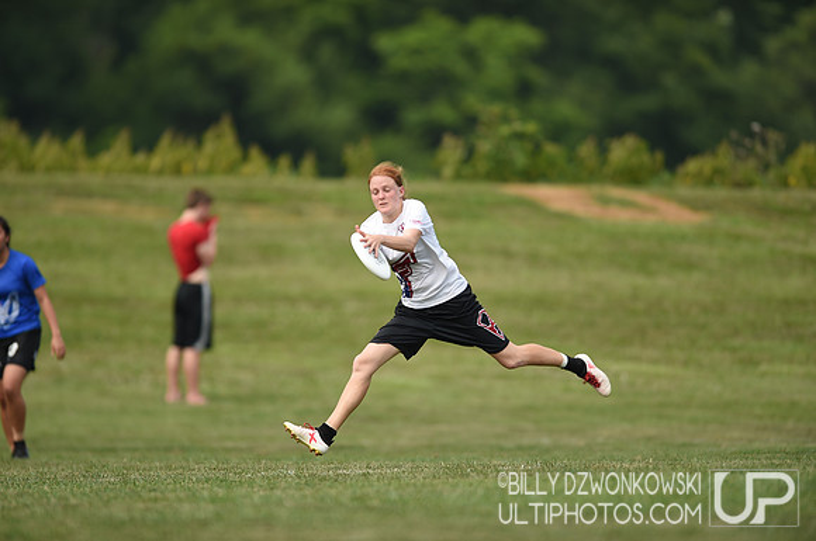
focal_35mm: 400
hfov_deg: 5.2
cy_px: 270
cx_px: 408
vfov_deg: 3.4
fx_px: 9054
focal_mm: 400
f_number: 2.8
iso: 100
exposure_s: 1/1000
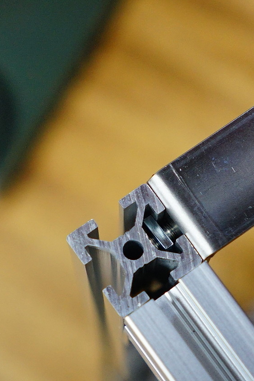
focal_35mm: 90
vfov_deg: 22.5
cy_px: 251
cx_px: 138
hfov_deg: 15.2
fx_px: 952
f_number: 2.8
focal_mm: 28
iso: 800
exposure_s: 1/60
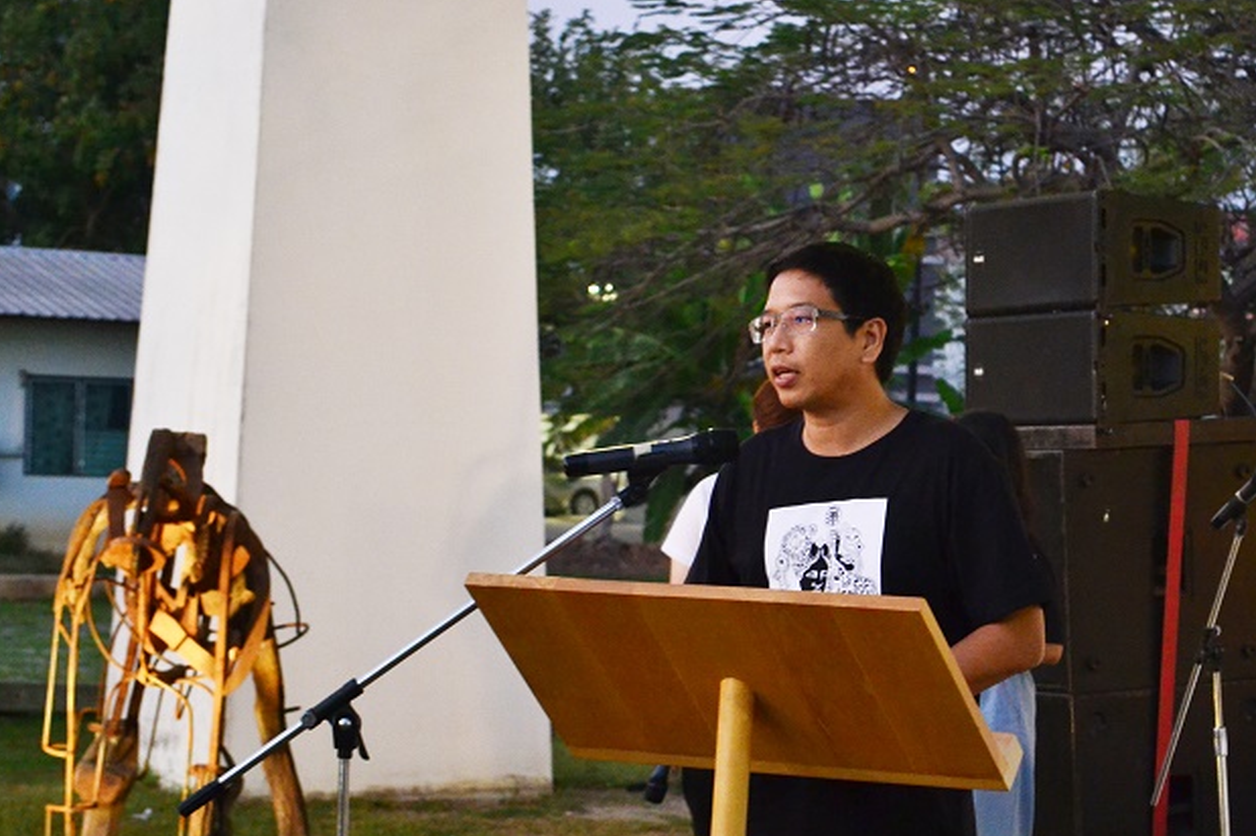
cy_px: 527
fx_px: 3719
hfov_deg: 19.1
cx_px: 801
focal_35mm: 107
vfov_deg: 12.8
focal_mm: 55
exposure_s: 1/30
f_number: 5.6
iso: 1600
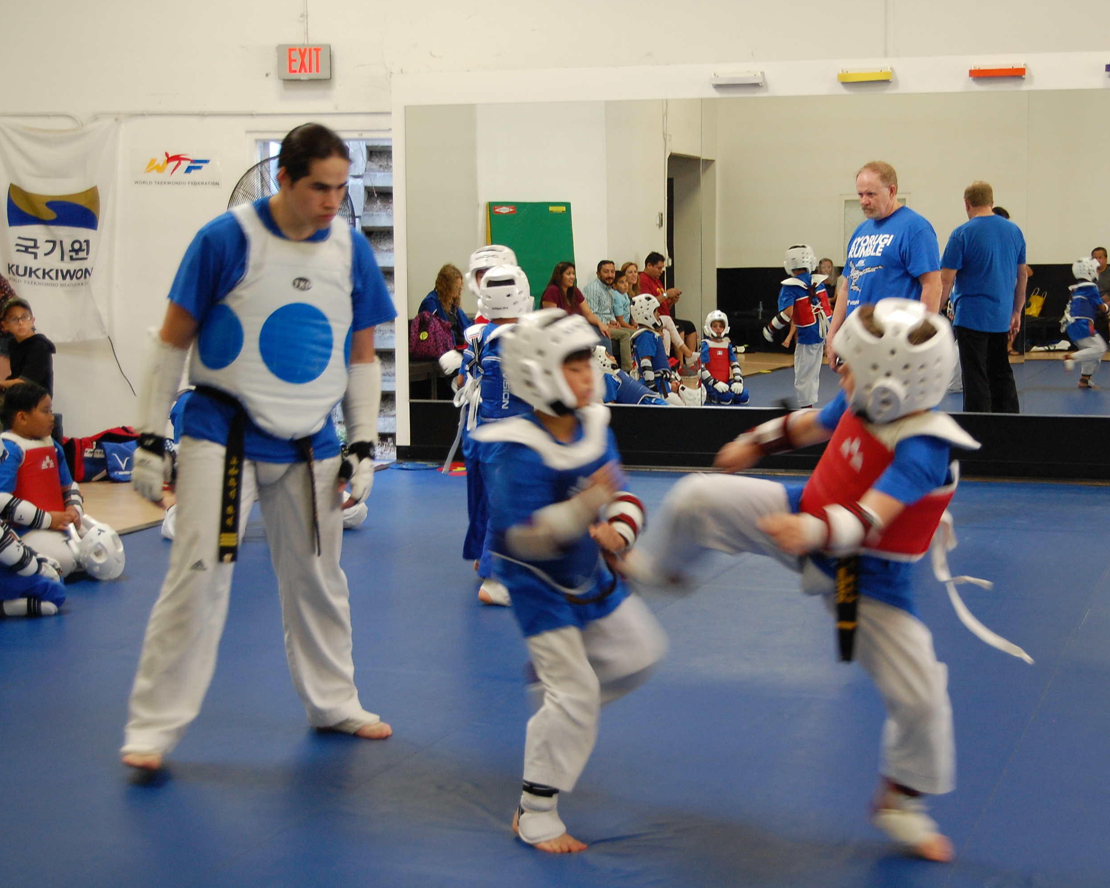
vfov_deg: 26.2
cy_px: 443
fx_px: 1905
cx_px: 640
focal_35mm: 58
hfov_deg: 32.4
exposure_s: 1/60
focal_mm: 34
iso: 800
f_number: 4.5
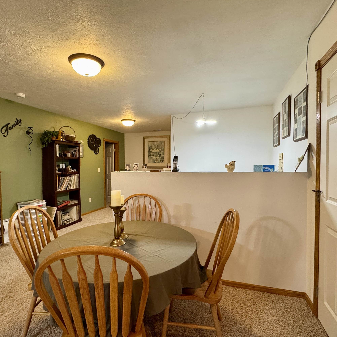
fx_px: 209
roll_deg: +0.2
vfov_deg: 77.7
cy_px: 174
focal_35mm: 19
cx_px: 159
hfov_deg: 77.6
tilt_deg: -2.7
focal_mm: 2.22
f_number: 2.2
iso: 250
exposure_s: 1/60
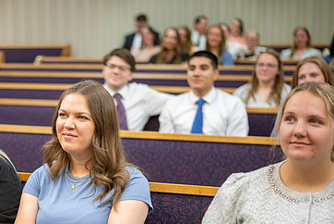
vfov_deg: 17.0
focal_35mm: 80
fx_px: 743
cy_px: 177
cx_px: 76
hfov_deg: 25.0
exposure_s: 1/400
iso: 1600
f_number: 1.8
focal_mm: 50
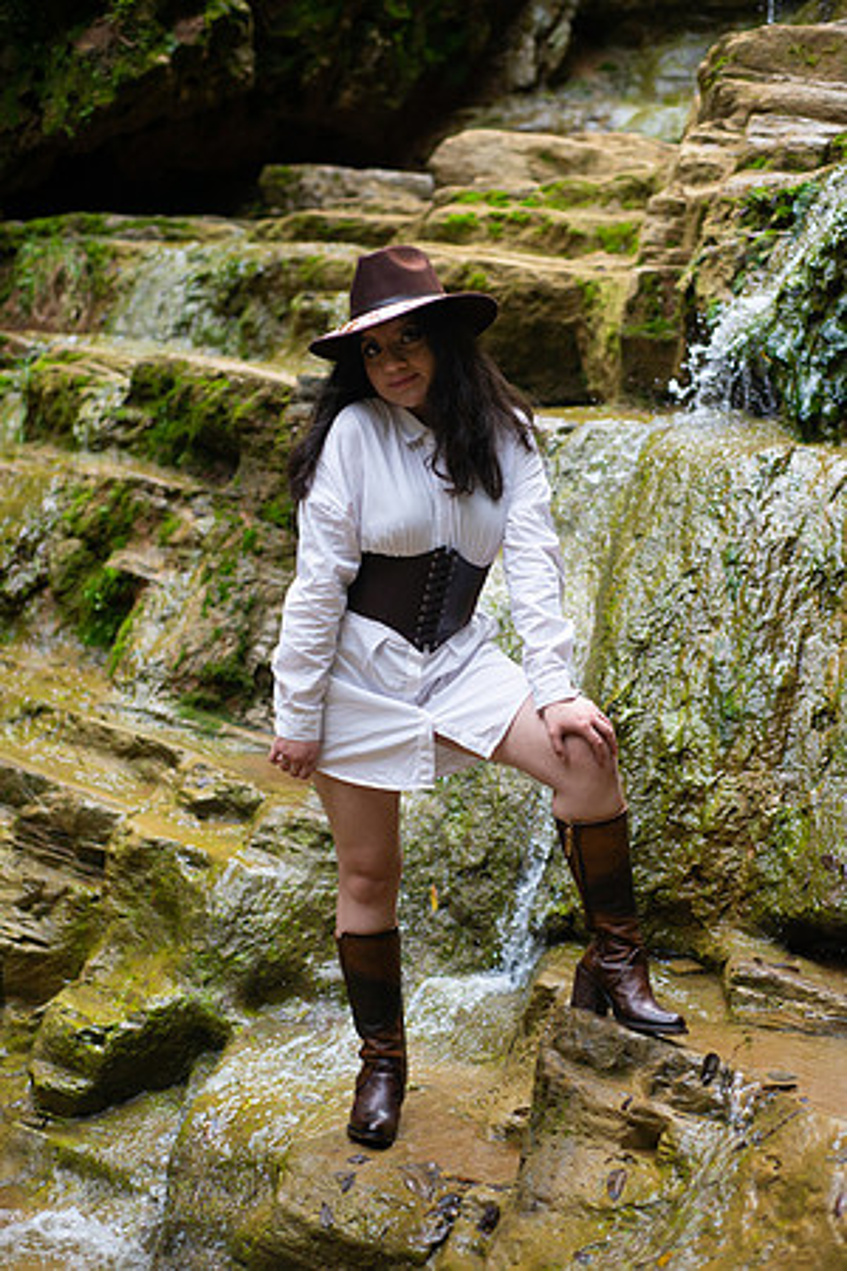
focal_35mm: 50
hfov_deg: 27.0
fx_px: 1764
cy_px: 636
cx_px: 424
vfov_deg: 39.6
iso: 400
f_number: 2.8
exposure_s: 1/1250
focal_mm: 50
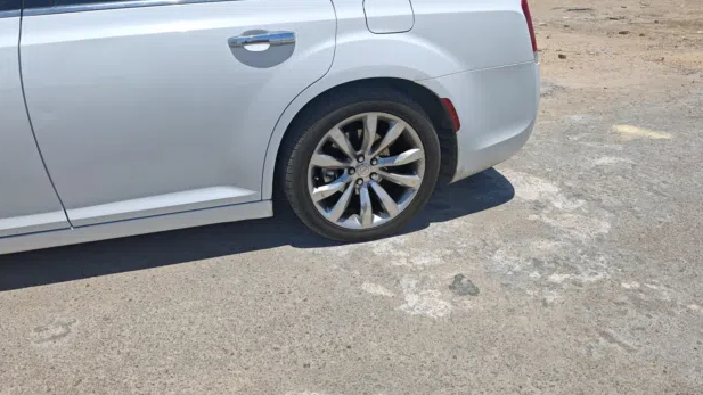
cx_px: 349
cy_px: 238
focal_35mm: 26
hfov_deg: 71.9
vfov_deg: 44.1
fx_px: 485
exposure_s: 1/2927
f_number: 1.63
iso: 50
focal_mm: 8.72
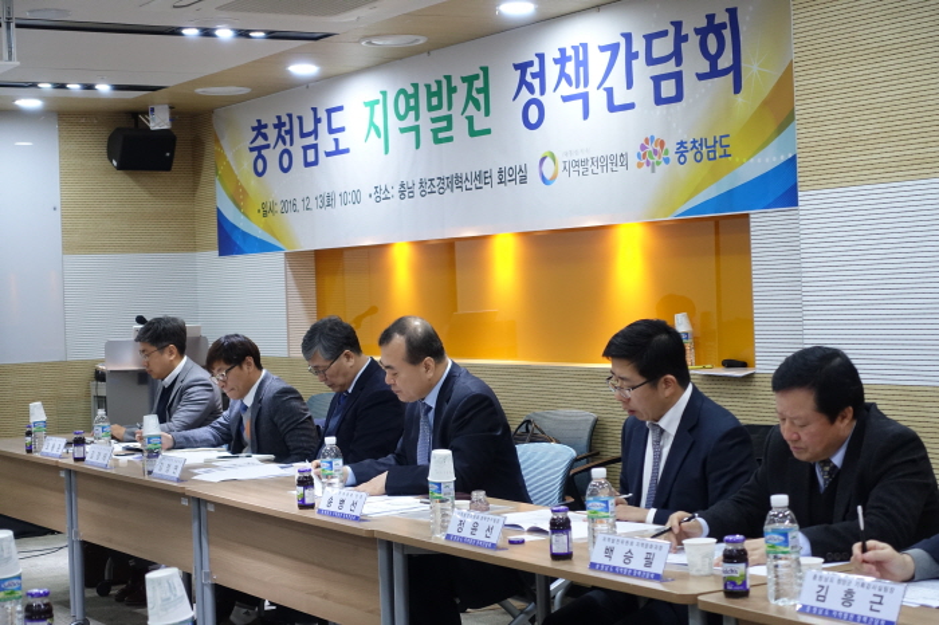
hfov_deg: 28.9
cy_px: 312
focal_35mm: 70
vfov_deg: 19.4
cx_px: 470
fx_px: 1825
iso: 640
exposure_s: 1/80
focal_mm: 25.7
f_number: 2.8
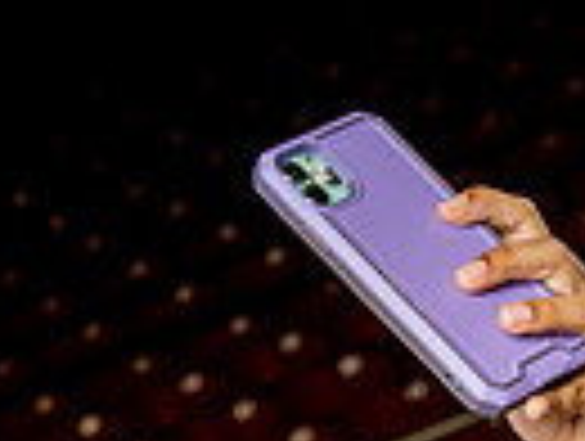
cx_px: 76
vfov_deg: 7.1
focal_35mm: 199
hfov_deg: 9.9
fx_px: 3369
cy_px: 968
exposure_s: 1/250
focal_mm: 60
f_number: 5.6
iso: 640
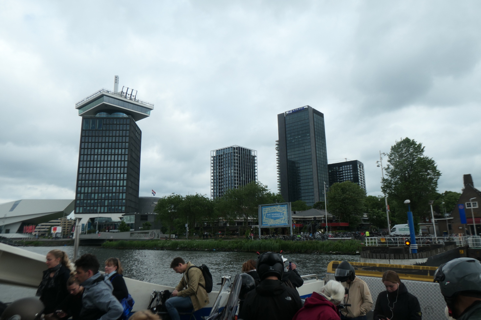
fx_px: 334
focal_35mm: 25
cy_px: 160
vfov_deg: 51.3
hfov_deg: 71.5
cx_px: 240
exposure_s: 1/1000
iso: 200
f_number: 4.5
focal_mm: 9
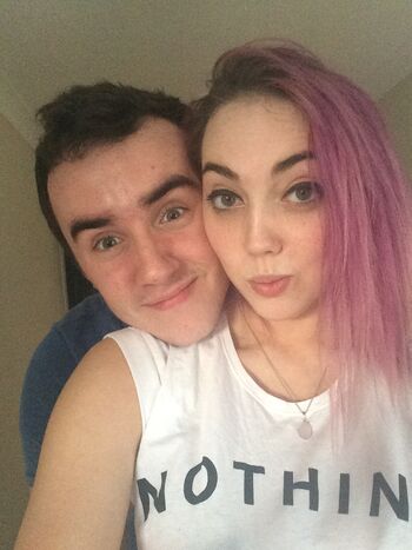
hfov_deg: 45.4
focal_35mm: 31
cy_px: 275
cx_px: 206
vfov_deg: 58.4
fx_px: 492
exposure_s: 1/15
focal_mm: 2.15
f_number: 2.4
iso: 500
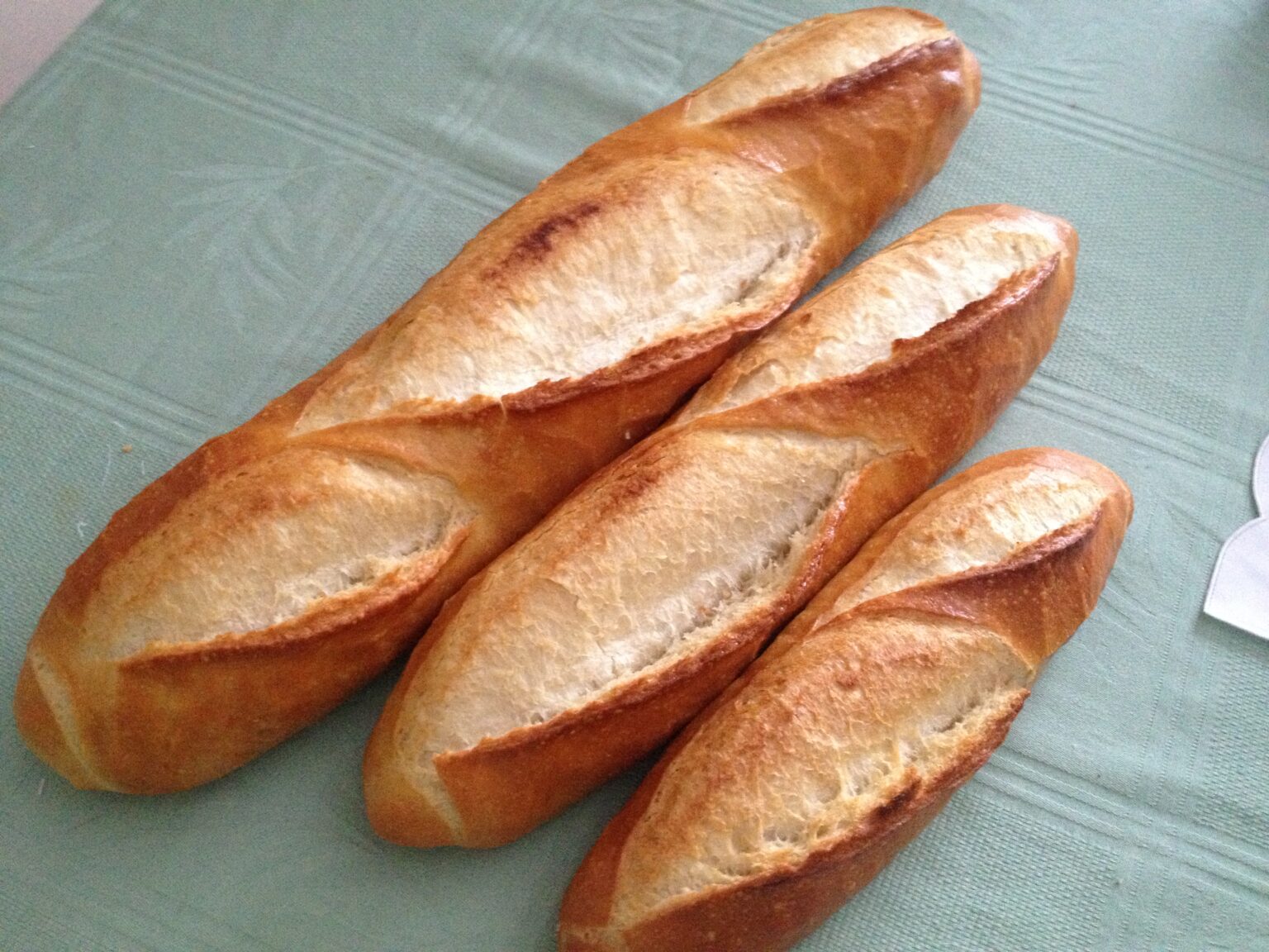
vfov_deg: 40.7
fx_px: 1283
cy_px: 476
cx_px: 634
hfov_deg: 52.6
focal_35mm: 35
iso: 500
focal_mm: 4.28
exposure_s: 1/15
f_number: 2.4
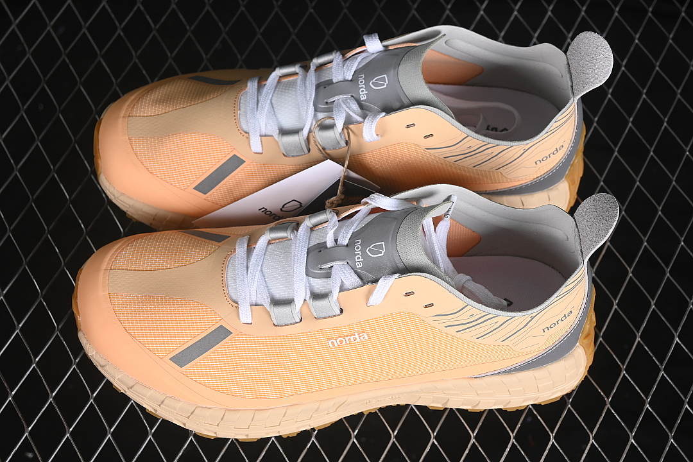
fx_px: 1444
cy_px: 231
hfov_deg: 27.0
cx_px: 346
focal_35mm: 75
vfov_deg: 18.2
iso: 160
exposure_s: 1/80
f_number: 7.1
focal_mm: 50
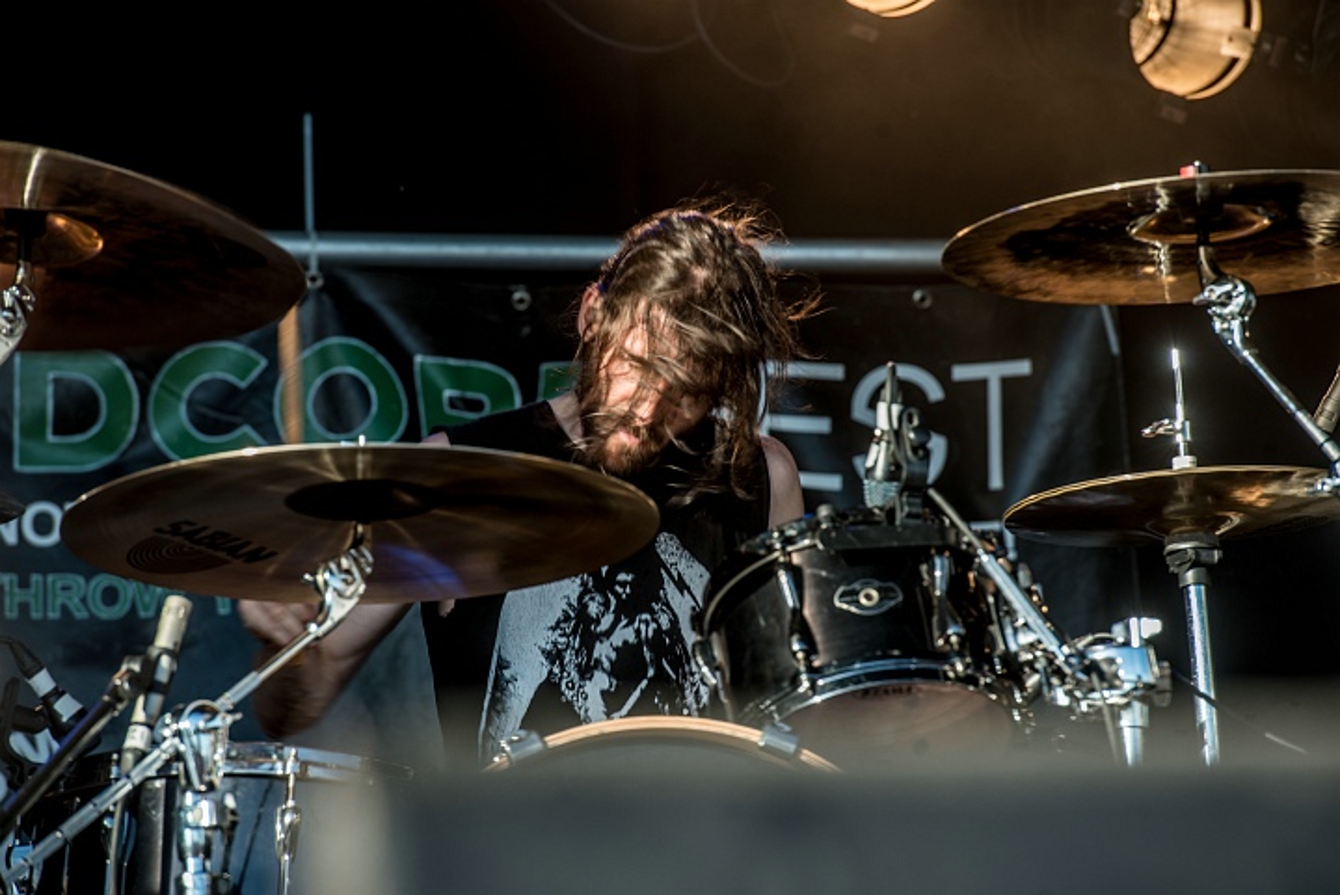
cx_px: 670
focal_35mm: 200
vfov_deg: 6.9
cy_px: 448
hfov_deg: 10.3
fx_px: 7449
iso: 100
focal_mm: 200
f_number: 5.6
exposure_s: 1/125
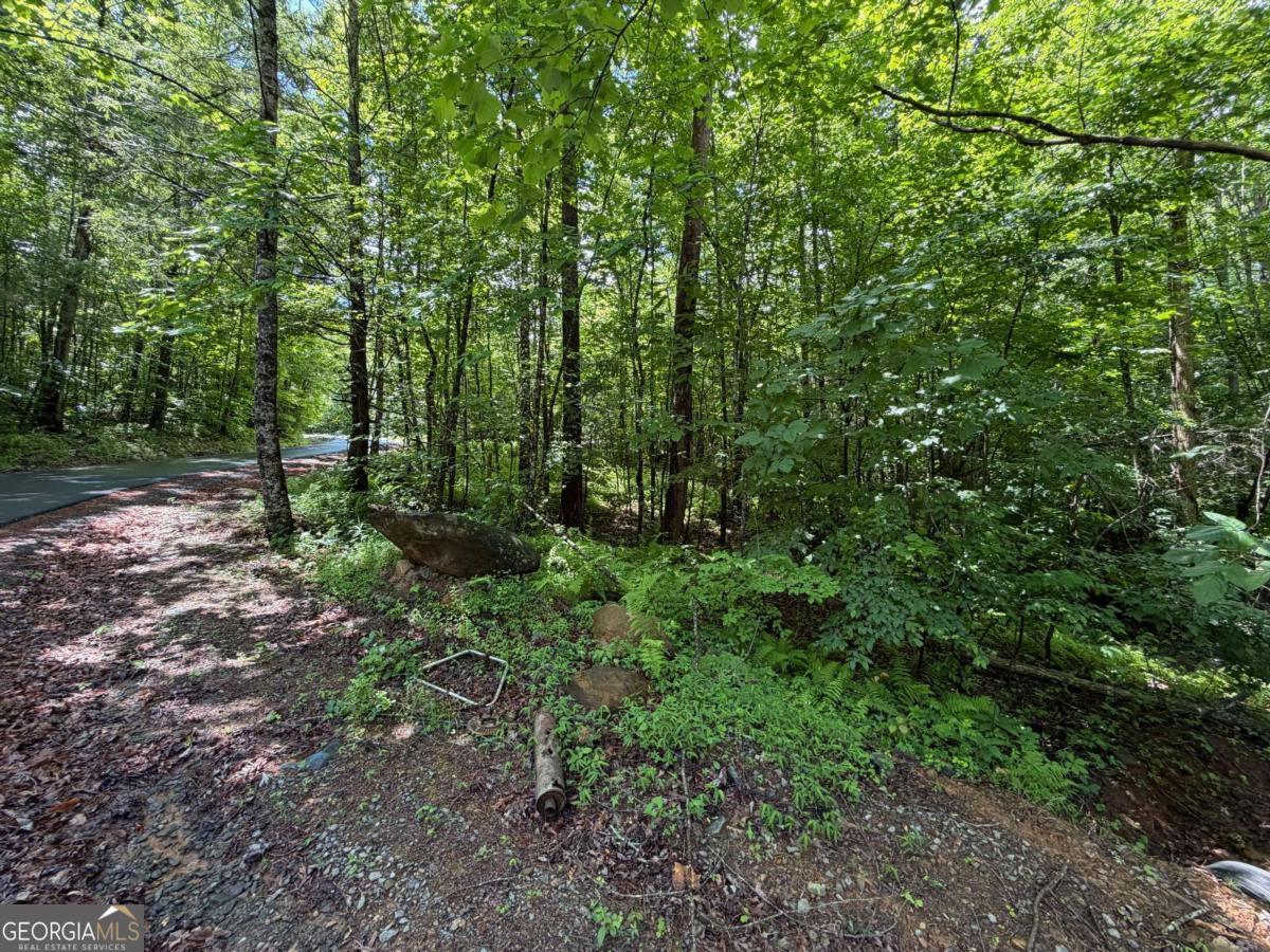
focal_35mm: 14
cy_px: 476
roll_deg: +1.6
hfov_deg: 102.1
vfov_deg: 85.7
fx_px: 514
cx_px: 635
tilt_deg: +1.7
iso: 125
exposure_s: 1/121
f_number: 2.2
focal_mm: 2.22
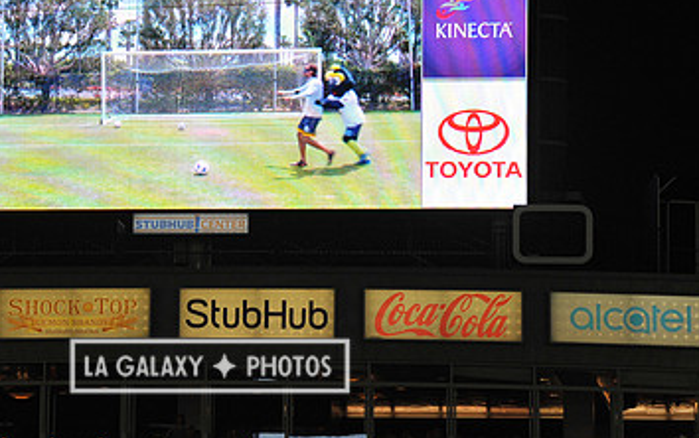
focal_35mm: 300
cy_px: 69
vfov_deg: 4.4
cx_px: 209
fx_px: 5720
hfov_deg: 7.0
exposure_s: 1/320
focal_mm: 180
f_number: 9
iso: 1250
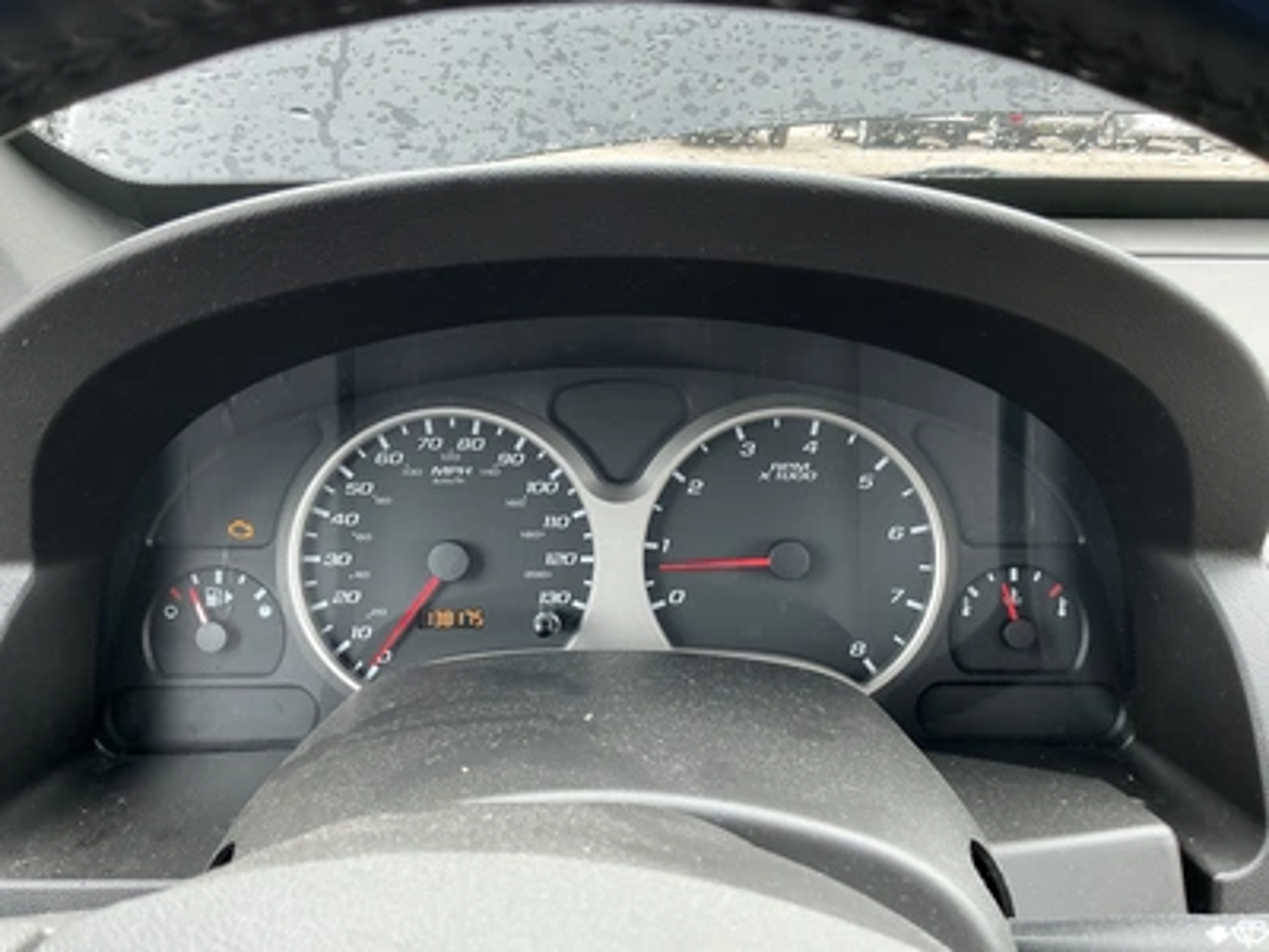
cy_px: 476
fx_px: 1026
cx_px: 634
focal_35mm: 28
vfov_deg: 49.7
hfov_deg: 63.4
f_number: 1.8
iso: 64
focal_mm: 3
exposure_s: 1/122
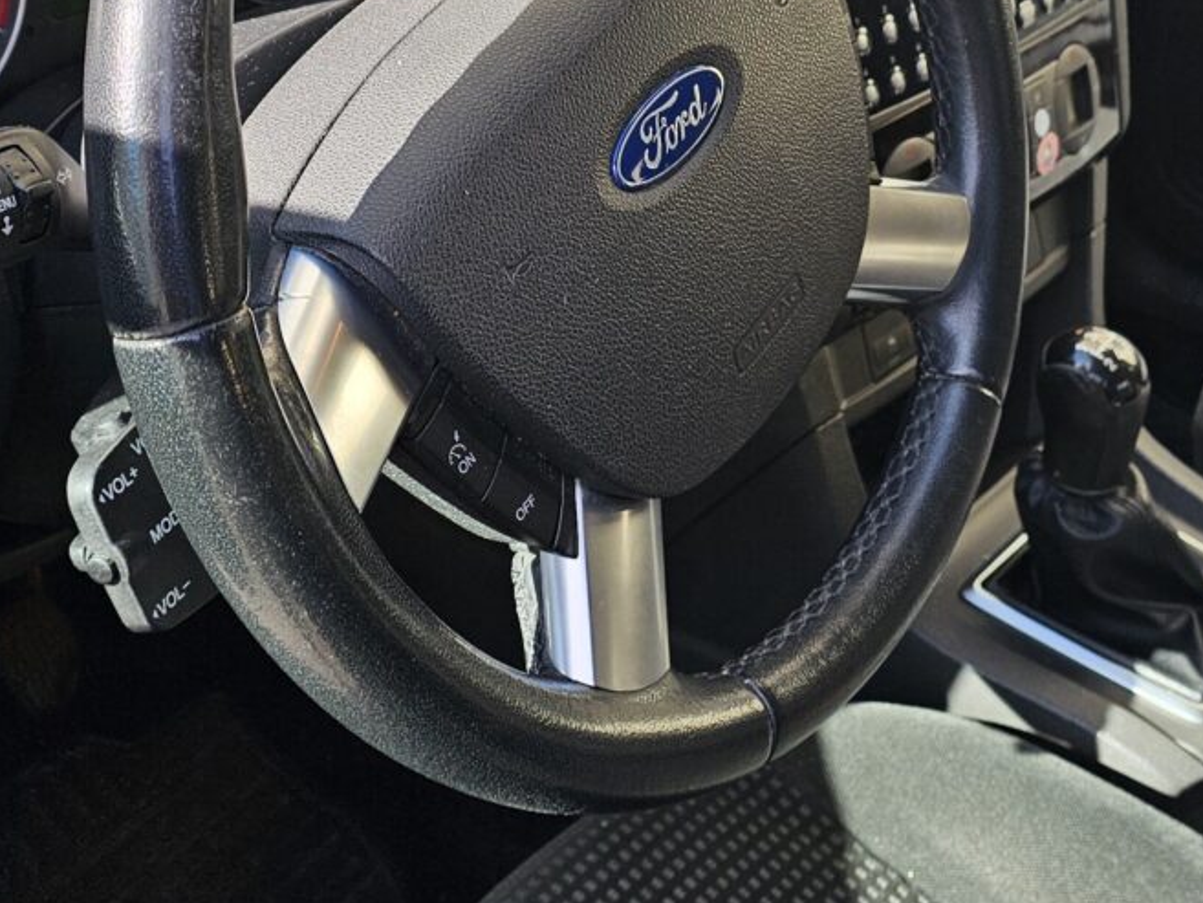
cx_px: 716
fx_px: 1947
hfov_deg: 34.2
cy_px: 174
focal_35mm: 56
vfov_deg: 25.6
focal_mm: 6.3
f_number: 1.7
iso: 10
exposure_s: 1/110
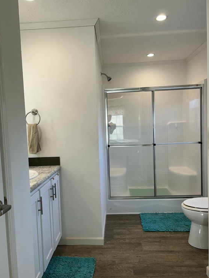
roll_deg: +2.3
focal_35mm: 27
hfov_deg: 51.4
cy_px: 144
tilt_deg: -3.5
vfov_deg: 65.3
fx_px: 217
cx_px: 105
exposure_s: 1/120
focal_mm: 5.7
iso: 50
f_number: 1.5
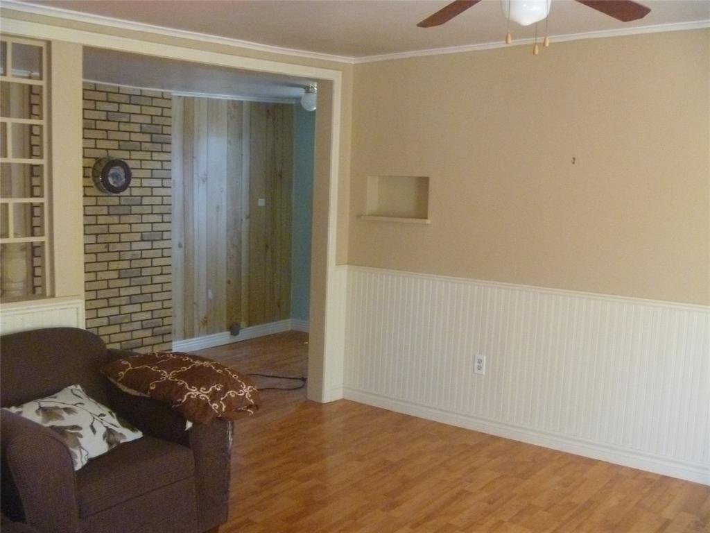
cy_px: 266
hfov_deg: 52.6
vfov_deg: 40.7
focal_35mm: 35
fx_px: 718
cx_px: 355
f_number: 3.5
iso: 800
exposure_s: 1/50
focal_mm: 6.3
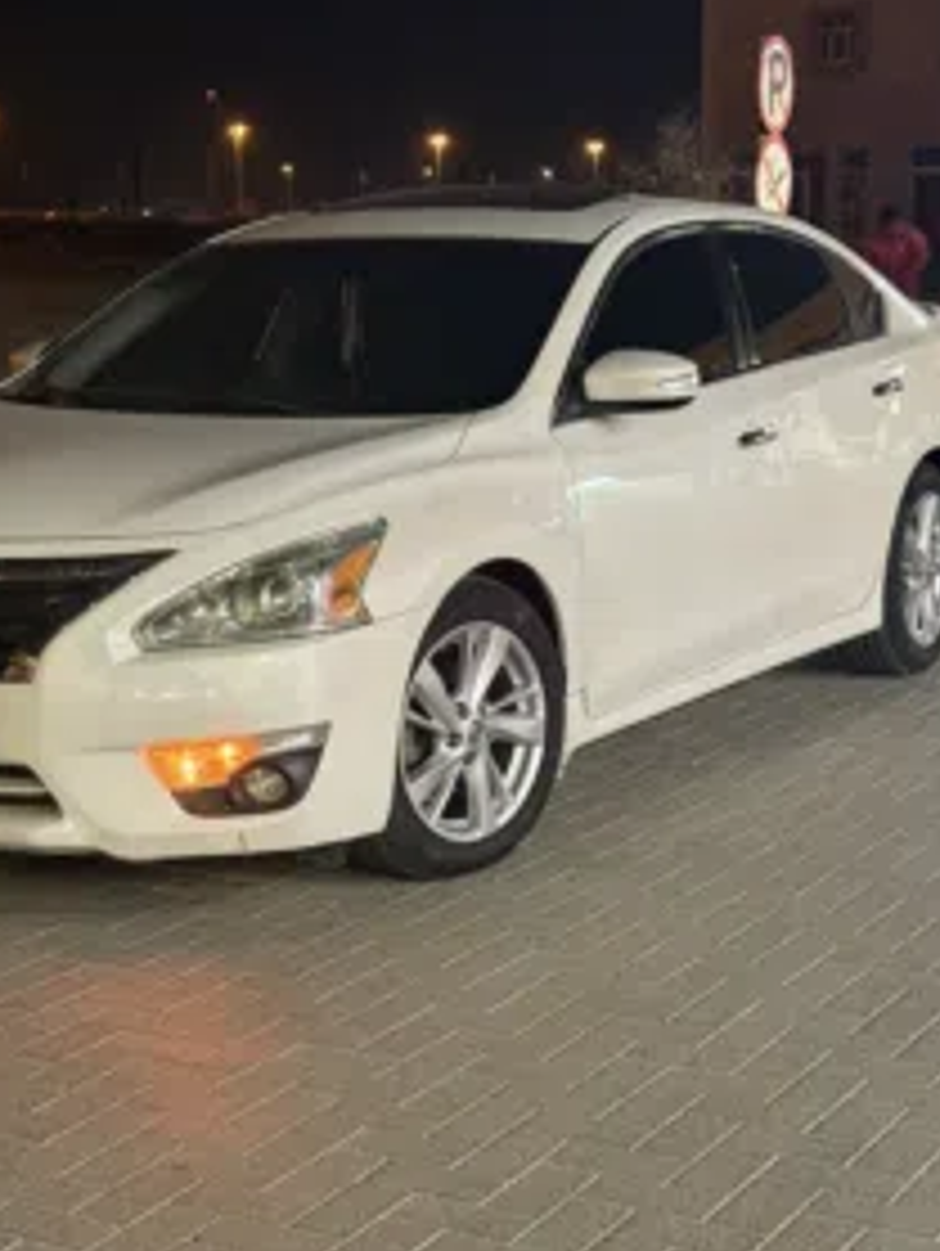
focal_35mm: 69
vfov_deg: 28.1
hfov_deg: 21.3
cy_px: 702
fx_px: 2494
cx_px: 360
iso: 400
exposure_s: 1/25
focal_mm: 6.76
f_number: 1.78
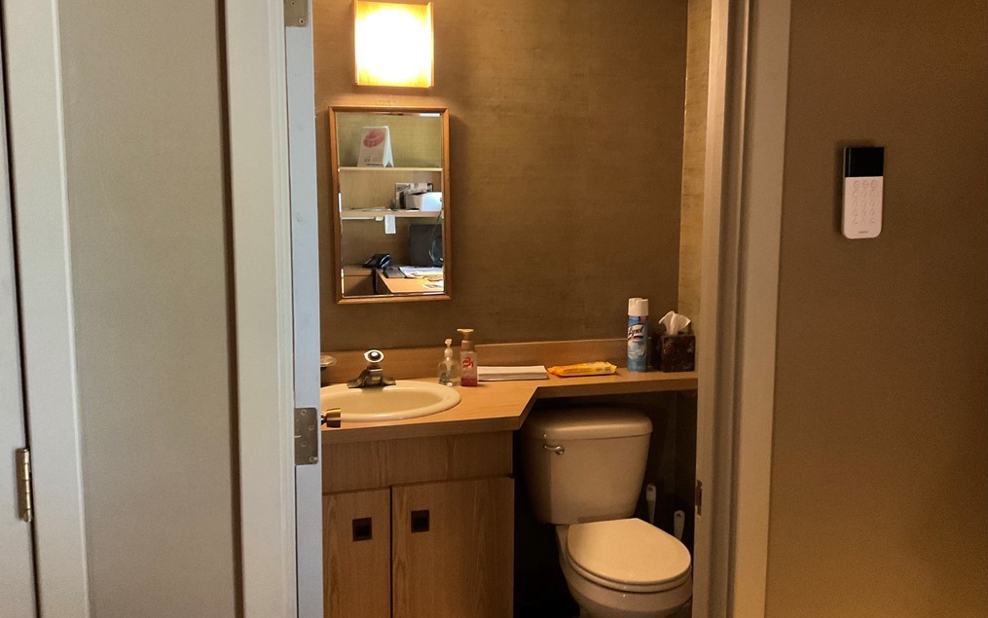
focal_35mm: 31
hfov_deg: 61.2
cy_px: 281
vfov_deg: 40.6
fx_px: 835
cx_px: 492
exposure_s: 1/25
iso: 400
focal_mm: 3
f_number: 1.8
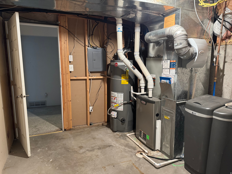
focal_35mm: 24
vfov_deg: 56.8
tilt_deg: -10.0
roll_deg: -0.9
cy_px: 87
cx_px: 116
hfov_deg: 71.6
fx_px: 161
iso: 800
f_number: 1.78
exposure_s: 1/60
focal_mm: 6.76
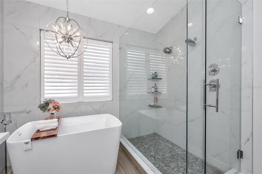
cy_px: 87
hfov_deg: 96.7
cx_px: 131
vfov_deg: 73.7
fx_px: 116
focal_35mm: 16
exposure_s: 1/60
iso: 250
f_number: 6.7
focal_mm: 16
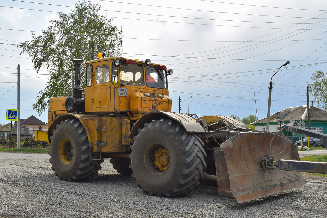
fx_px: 368
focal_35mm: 40
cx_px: 164
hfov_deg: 47.9
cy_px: 109
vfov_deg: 33.0
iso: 200
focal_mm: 27
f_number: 10
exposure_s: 1/400
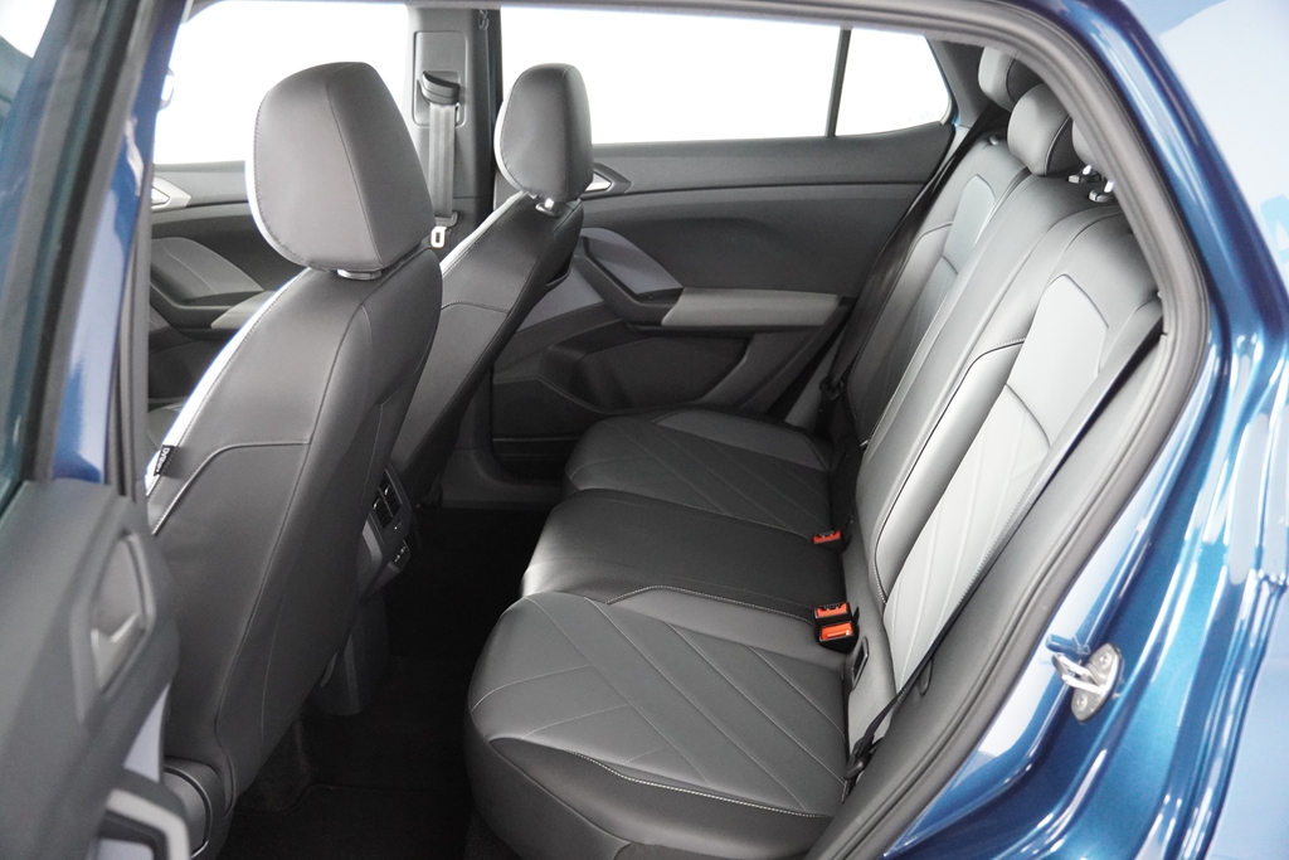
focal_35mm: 33
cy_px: 430
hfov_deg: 57.2
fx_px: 1182
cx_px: 644
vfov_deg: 40.0
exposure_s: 1/160
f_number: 2.8
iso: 4000
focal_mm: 22
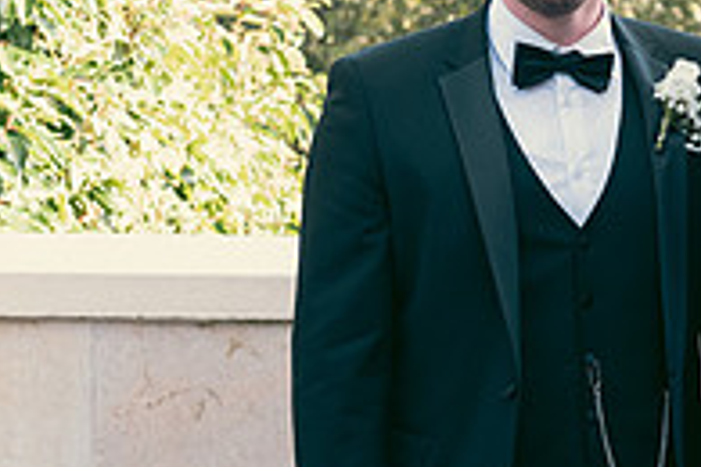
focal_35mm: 184
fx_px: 3583
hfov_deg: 11.0
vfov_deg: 7.5
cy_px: 210
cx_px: 744
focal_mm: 62
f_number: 6.3
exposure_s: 1/160
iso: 320
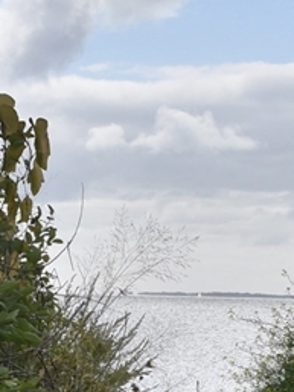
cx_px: 187
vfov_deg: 12.6
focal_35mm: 155
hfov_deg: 9.6
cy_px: 367
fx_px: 1753
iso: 100
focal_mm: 27
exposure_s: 1/250
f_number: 9
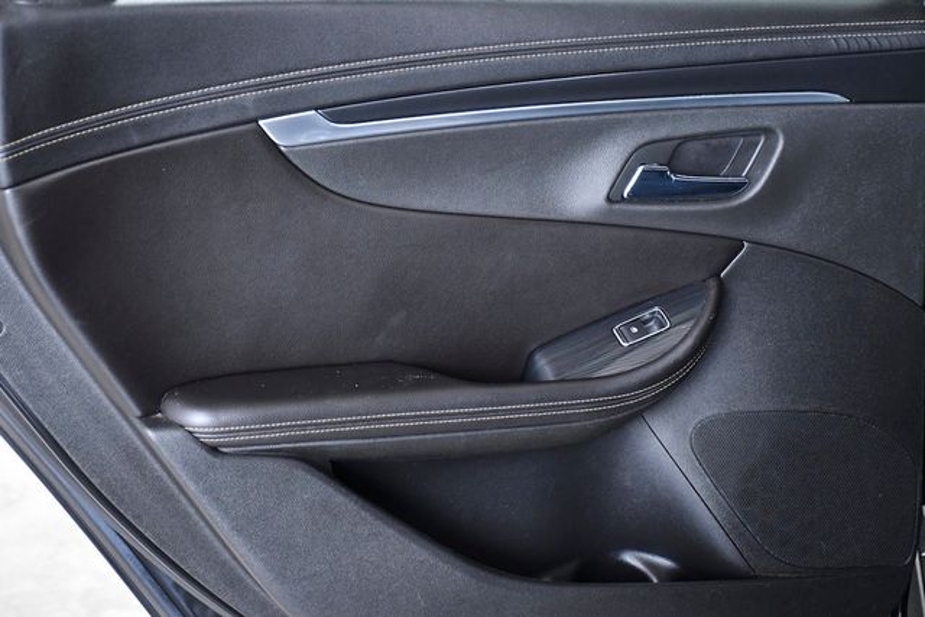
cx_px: 462
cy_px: 308
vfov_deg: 18.2
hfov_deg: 27.0
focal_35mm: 75
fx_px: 1927
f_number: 4.8
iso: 2500
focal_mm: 50
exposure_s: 1/200
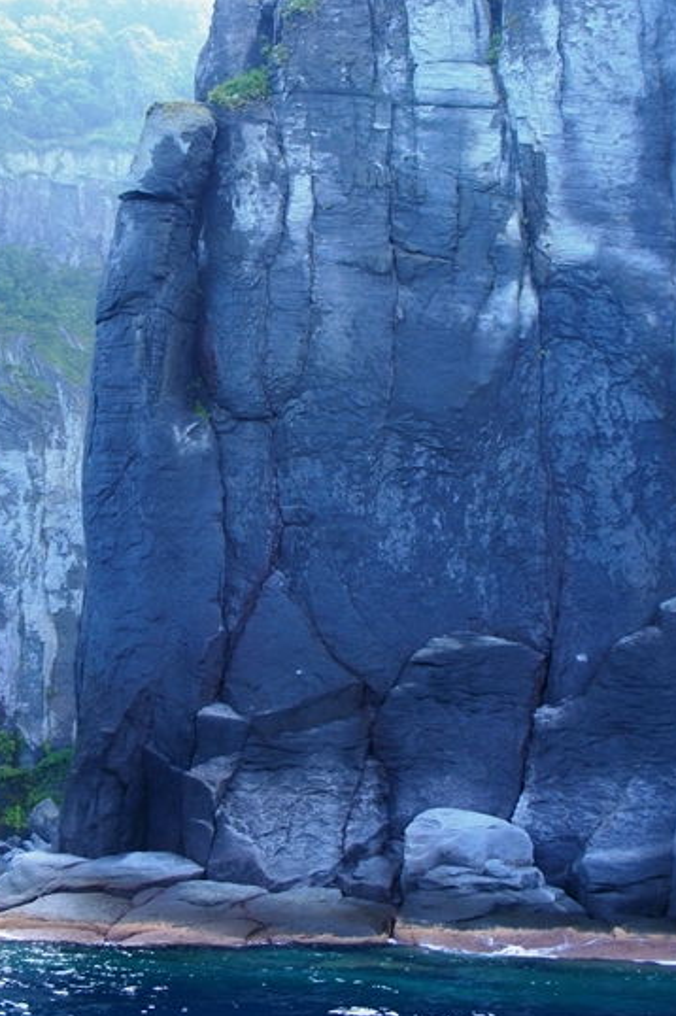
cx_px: 236
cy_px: 376
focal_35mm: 56
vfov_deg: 35.6
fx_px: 1572
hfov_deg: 24.2
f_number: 5.6
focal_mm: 25
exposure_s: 1/320
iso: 200
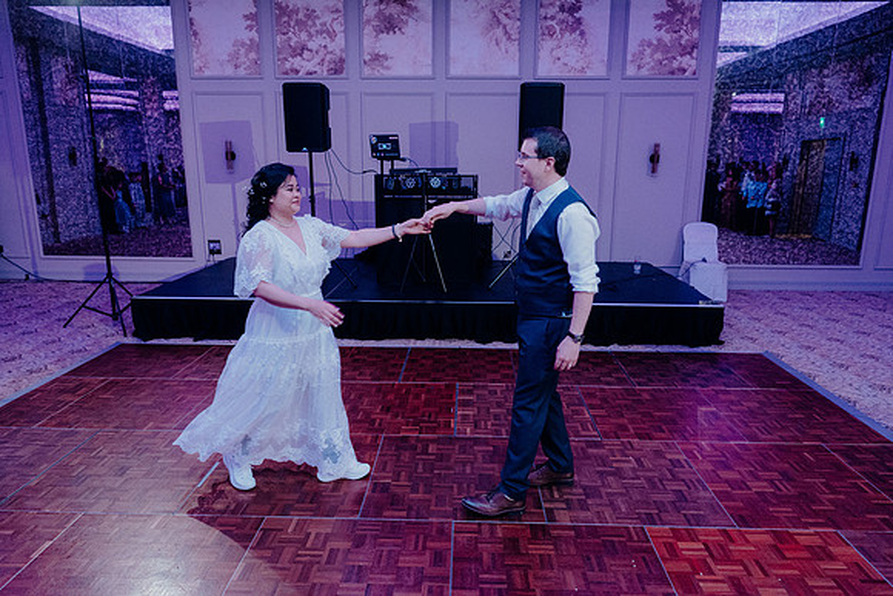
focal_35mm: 24
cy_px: 298
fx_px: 595
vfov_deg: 53.2
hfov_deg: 73.7
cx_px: 446
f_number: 3.5
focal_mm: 24
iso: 3200
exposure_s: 1/160
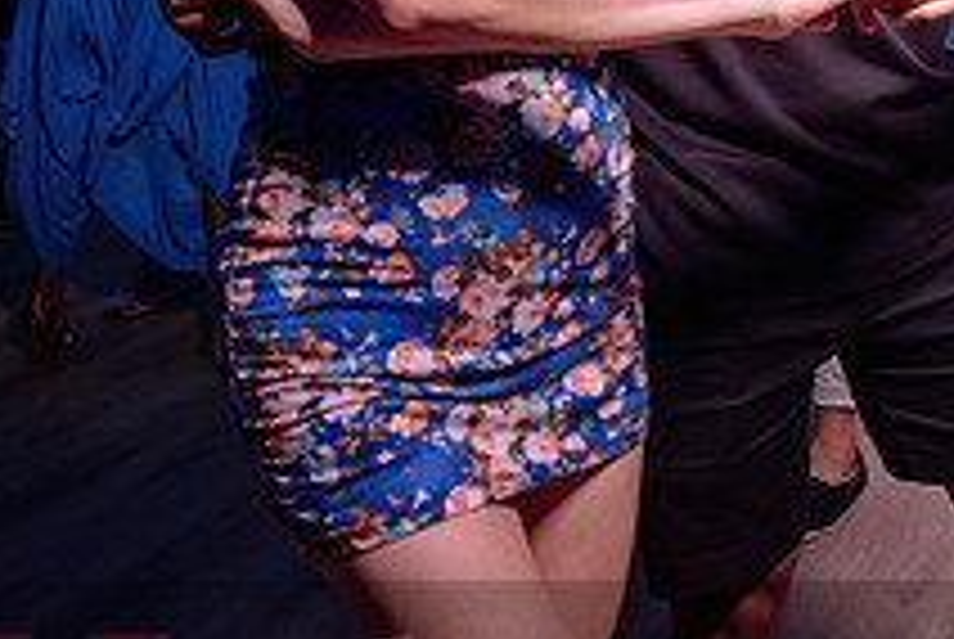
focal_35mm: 74
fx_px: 1964
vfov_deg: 18.0
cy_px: 3
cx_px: 828
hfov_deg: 26.5
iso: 800
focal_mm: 24
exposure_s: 1/80
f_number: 4.5
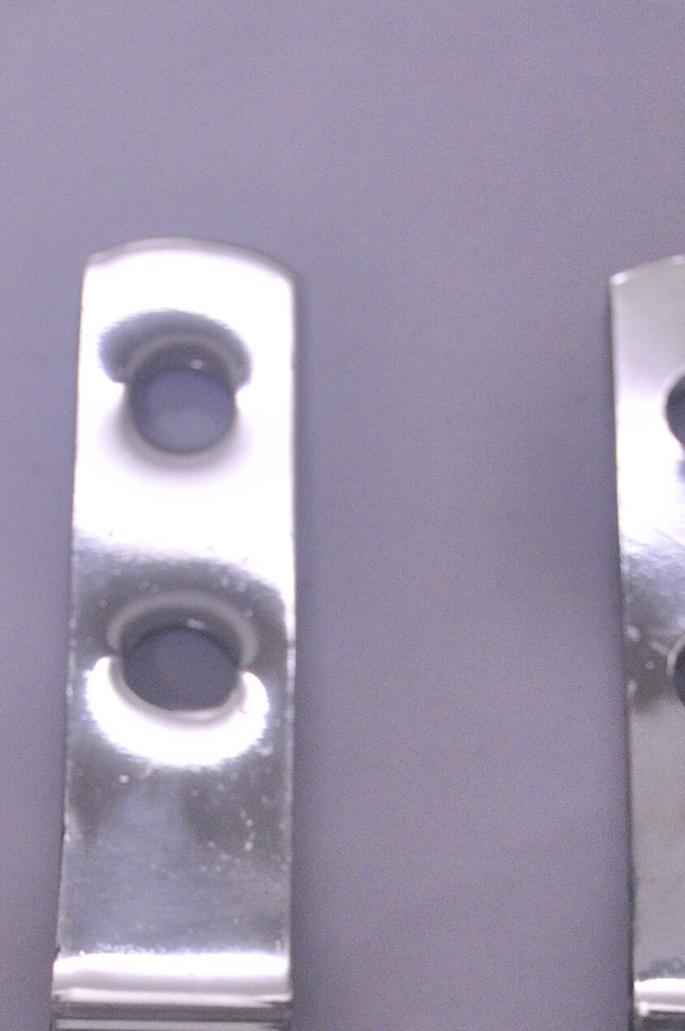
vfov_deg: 14.0
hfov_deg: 9.4
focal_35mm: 145
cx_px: 469
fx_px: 4150
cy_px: 975
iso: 1800
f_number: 4.5
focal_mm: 48
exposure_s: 1/60
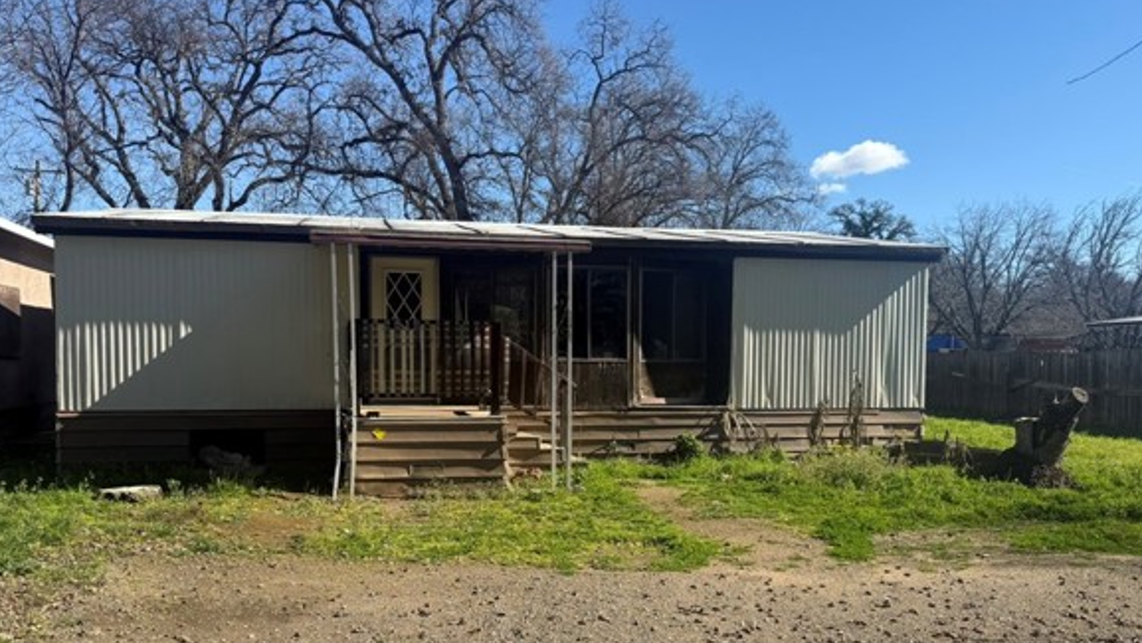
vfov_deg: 40.0
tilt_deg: -3.9
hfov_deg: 65.9
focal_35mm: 29
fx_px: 878
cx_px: 524
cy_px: 398
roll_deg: -0.2
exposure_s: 1/2611
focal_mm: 6.76
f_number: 1.78
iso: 80
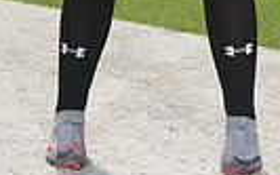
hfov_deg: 13.2
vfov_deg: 7.7
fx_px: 1213
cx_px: 160
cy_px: -247
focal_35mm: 159
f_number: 9
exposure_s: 1/200
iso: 125
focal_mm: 46
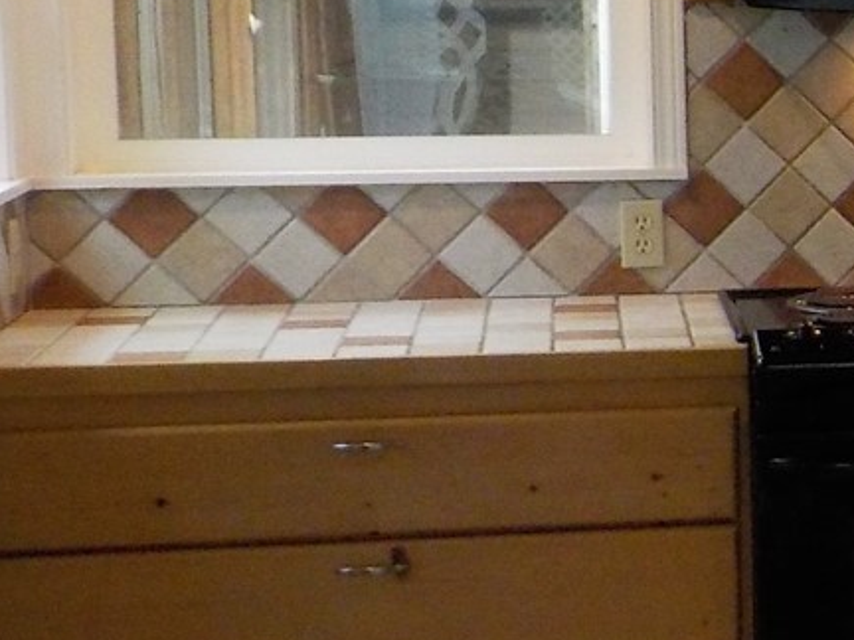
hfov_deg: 15.5
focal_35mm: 111
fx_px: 2738
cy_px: 269
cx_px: 1485
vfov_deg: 13.3
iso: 400
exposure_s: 1/30
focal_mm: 4.1
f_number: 3.3
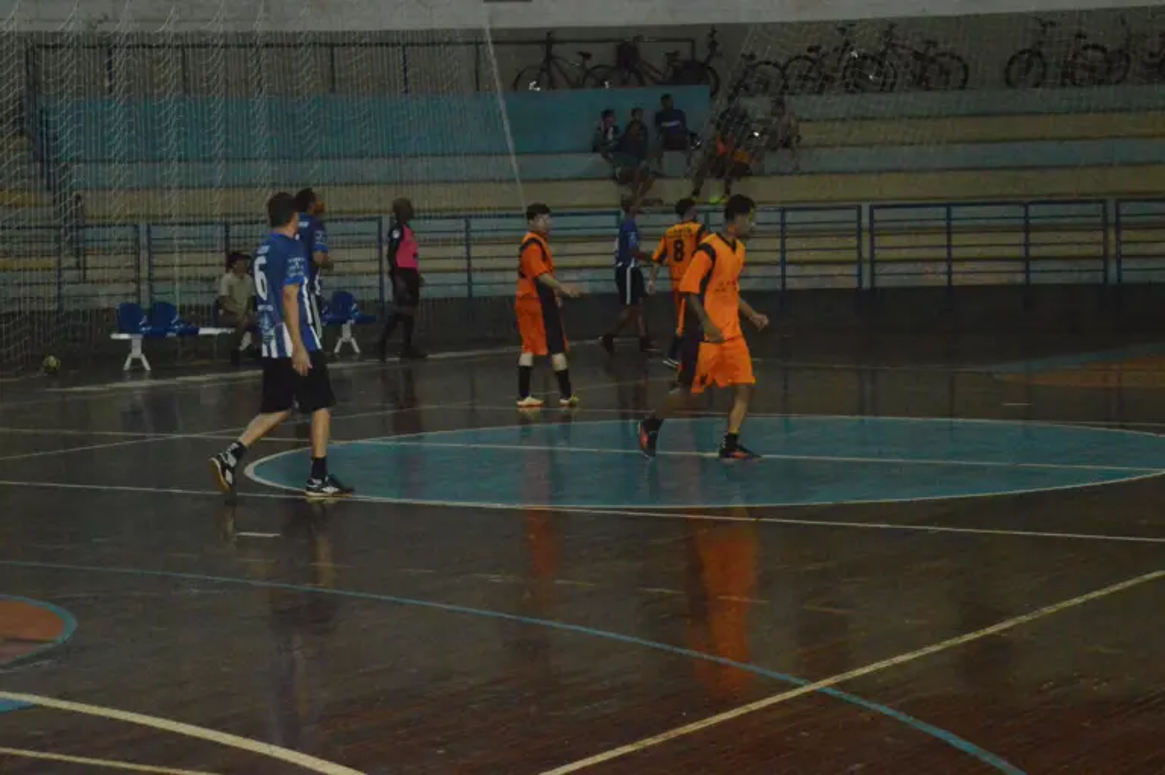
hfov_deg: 24.6
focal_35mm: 82
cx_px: 582
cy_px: 388
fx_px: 2668
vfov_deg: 16.5
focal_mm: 55
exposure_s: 1/200
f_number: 5.6
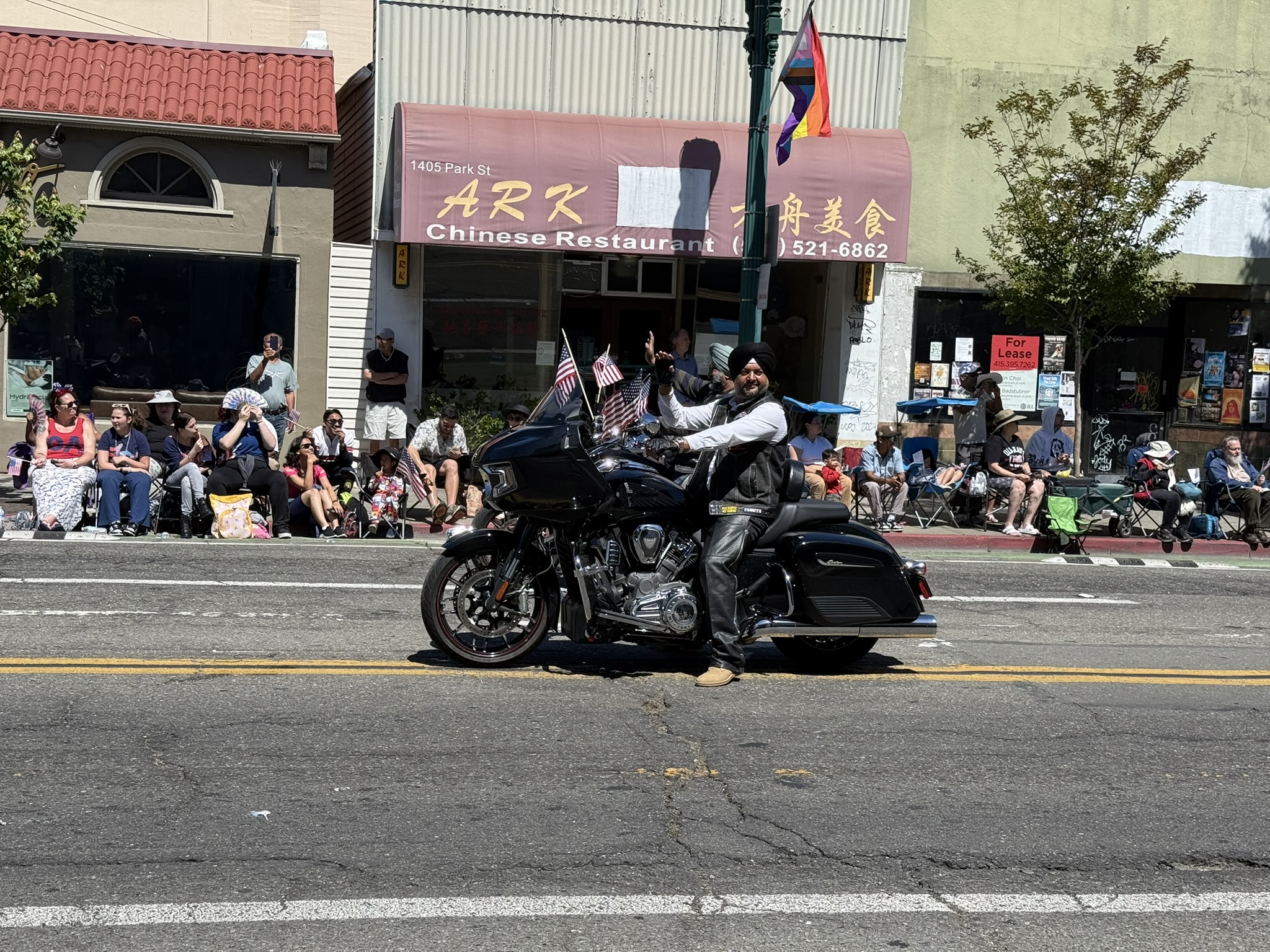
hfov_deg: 39.7
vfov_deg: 30.3
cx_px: 635
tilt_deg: -4.0
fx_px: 1761
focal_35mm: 48
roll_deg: -2.3
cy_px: 476
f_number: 1.78
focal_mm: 6.76
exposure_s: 1/3891
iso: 64
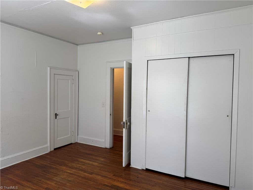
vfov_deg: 56.8
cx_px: 126
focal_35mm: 24
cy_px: 95
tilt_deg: +2.8
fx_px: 175
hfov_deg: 71.6
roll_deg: -1.1
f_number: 1.78
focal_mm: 6.76
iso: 64
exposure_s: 1/160
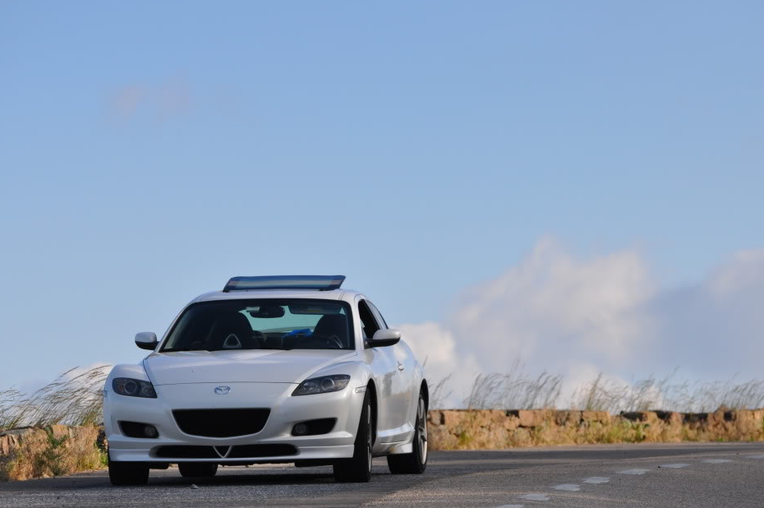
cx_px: 399
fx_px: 5778
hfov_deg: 7.6
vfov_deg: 5.0
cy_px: 270
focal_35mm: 273
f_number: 5.6
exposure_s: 1/2000
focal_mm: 165
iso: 360
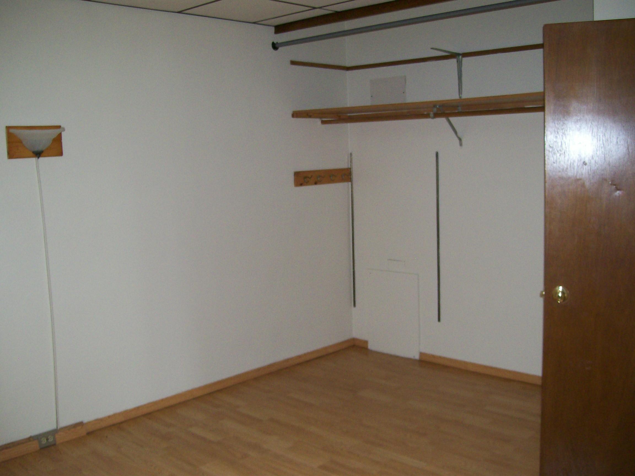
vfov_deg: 39.7
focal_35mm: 36
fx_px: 660
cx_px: 318
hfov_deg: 51.4
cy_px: 238
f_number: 2.7
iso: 140
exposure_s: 1/64
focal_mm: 6
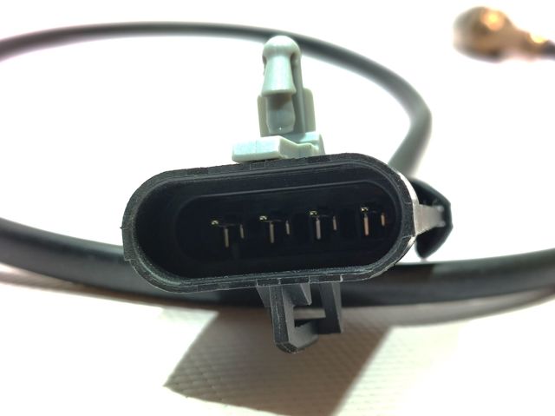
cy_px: 208
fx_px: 817
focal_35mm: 51
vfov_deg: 28.5
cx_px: 278
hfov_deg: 37.5
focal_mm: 4.75
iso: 650
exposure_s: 1/50
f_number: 1.75
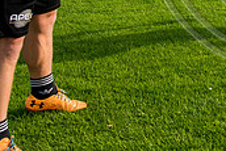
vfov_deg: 17.0
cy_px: -82
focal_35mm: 72
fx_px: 452
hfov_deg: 23.9
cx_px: 309
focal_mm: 20
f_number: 4.5
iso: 800
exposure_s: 1/2000
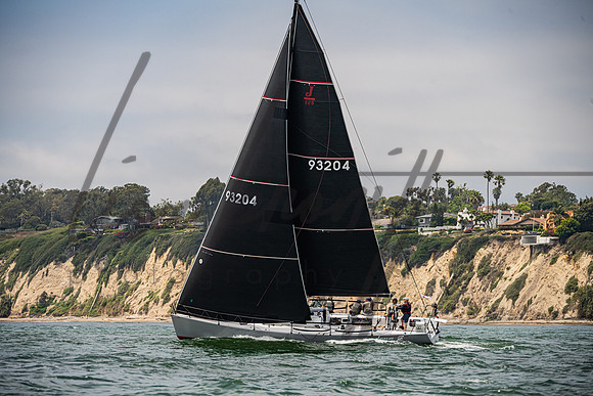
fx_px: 3298
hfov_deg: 10.3
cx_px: 296
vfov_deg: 6.9
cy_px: 198
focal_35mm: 200
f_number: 8
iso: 500
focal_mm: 200
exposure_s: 1/2500
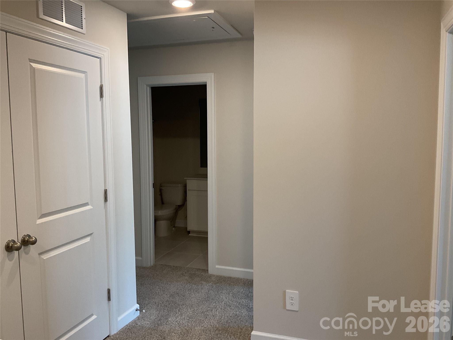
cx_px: 226
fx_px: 380
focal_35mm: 29
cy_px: 170
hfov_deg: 61.7
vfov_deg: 48.2
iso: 80
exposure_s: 1/60
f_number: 1.8
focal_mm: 3
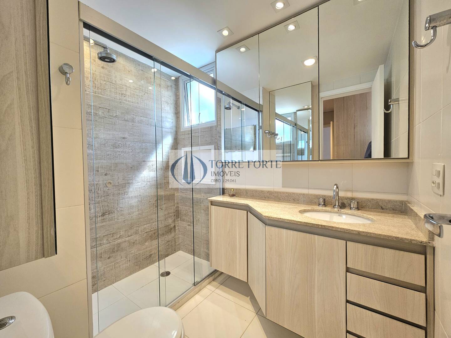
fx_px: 169
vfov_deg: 89.9
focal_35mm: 13
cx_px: 226
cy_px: 169
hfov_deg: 106.2
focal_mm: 2.2
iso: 64
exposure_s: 1/60.2
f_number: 2.2
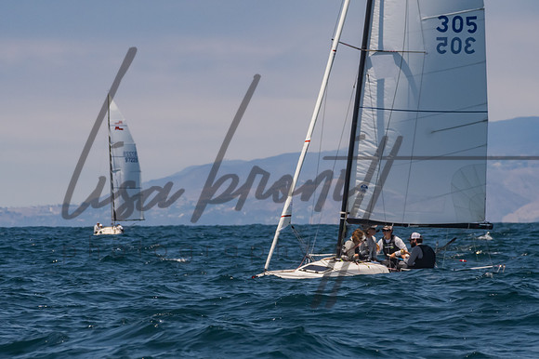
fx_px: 6960
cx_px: 264
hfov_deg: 4.4
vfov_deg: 3.0
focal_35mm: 465
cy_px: 180
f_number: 14
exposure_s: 1/1000
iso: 640
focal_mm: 300
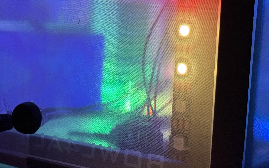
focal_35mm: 74
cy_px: 84
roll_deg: -2.3
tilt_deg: -5.9
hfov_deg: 27.8
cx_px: 123
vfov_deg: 17.6
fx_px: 543
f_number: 1.78
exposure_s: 1/51
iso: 250
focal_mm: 6.76
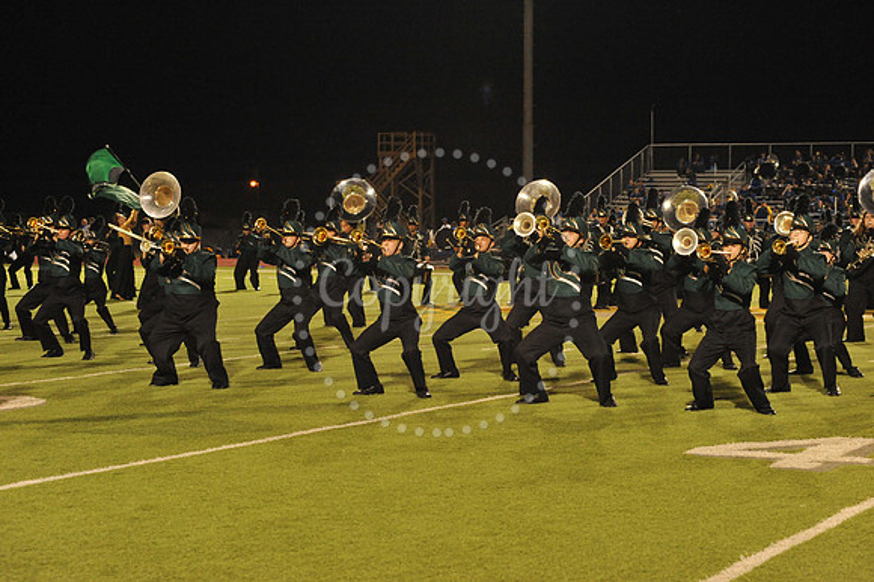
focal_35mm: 80
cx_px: 437
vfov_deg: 17.0
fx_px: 1941
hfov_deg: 25.4
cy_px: 291
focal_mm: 80
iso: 5000
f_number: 5.6
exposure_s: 1/200
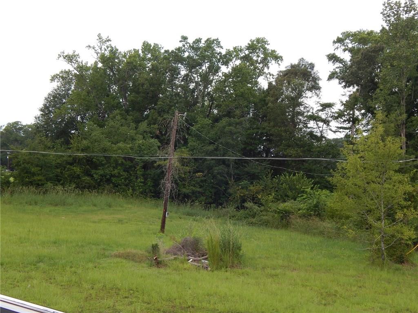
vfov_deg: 29.7
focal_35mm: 49
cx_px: 209
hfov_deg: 38.9
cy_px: 156
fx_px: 592
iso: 125
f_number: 3.7
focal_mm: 8.6
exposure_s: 1/400
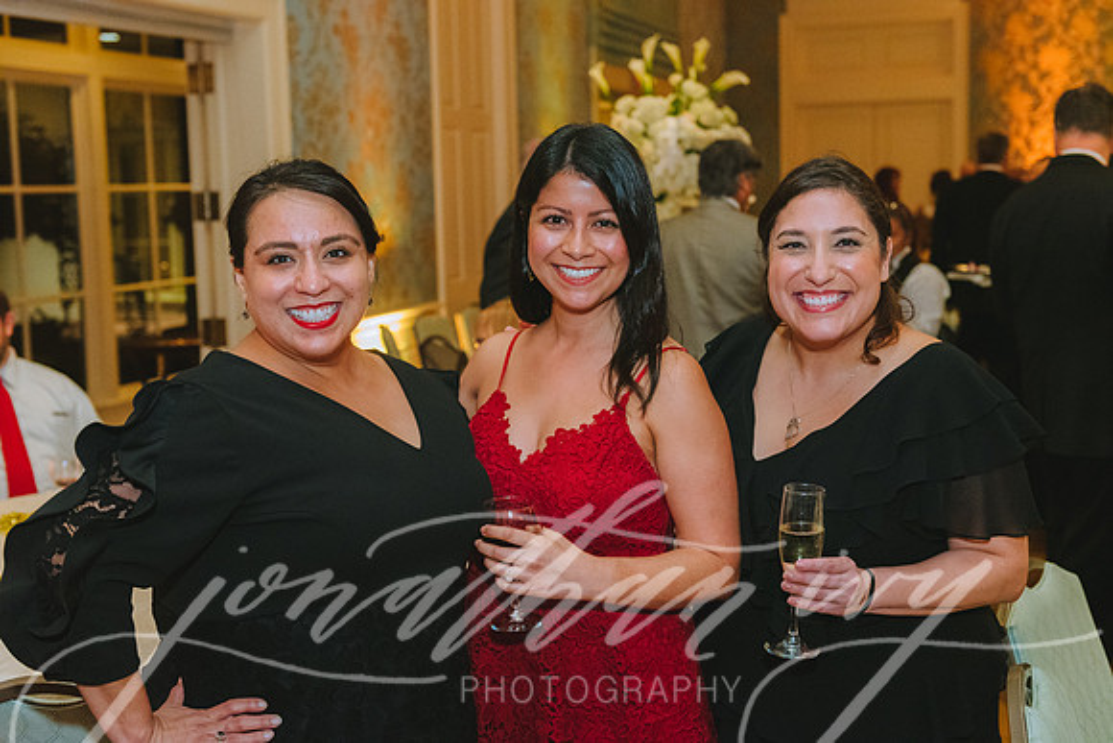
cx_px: 556
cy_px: 372
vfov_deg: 28.1
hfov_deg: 41.1
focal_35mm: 48
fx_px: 1484
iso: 3200
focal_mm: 48
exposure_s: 1/160
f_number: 4
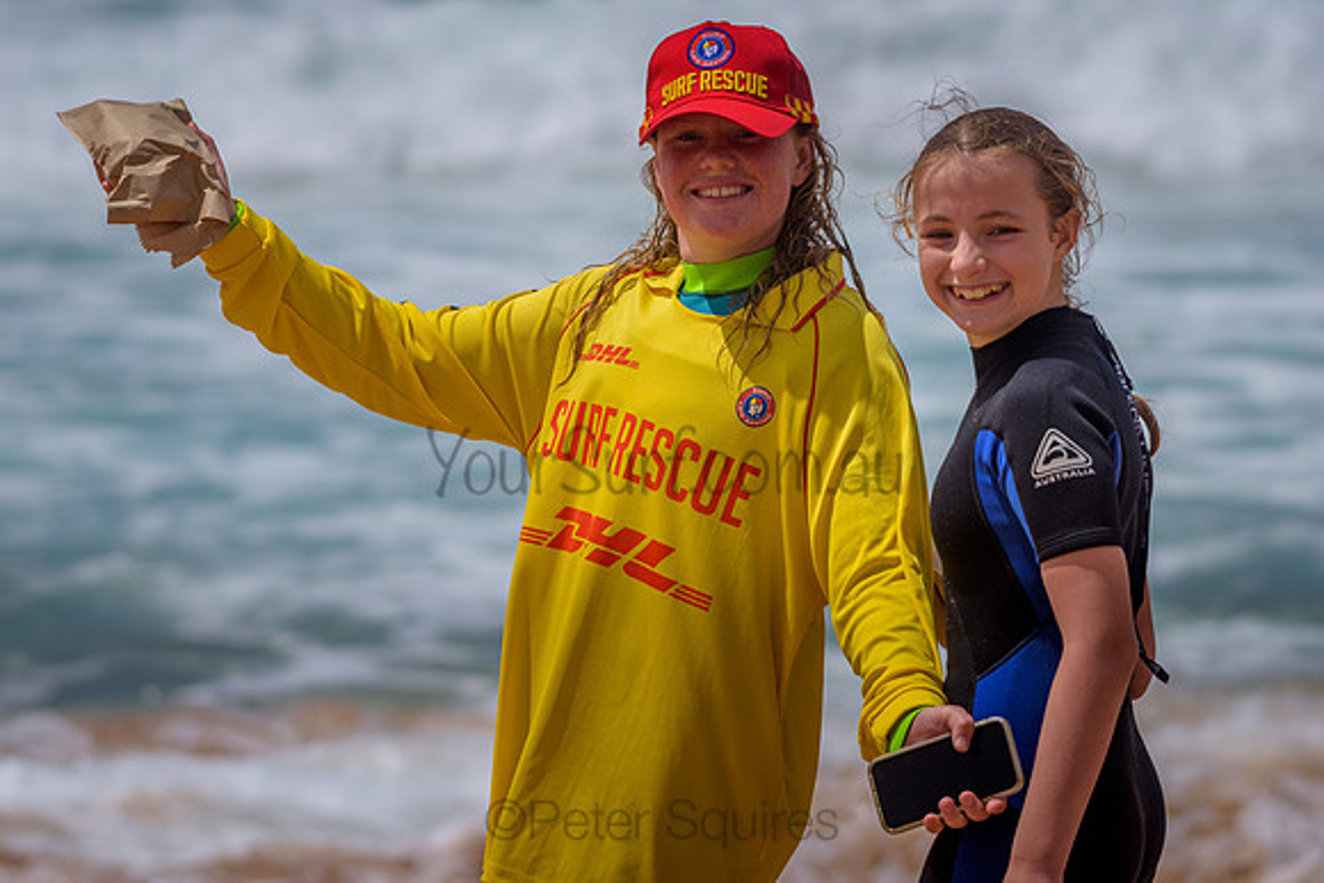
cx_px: 597
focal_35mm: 242
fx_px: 8892
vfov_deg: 5.7
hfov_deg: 8.5
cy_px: 398
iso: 64
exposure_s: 1/2000
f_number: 5.6
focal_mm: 220
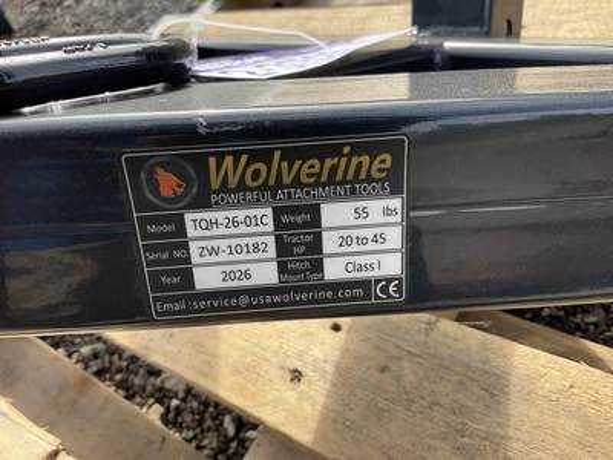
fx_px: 514
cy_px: 230
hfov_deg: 61.7
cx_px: 306
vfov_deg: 48.2
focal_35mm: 29
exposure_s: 1/454
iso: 25
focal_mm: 3
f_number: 1.8
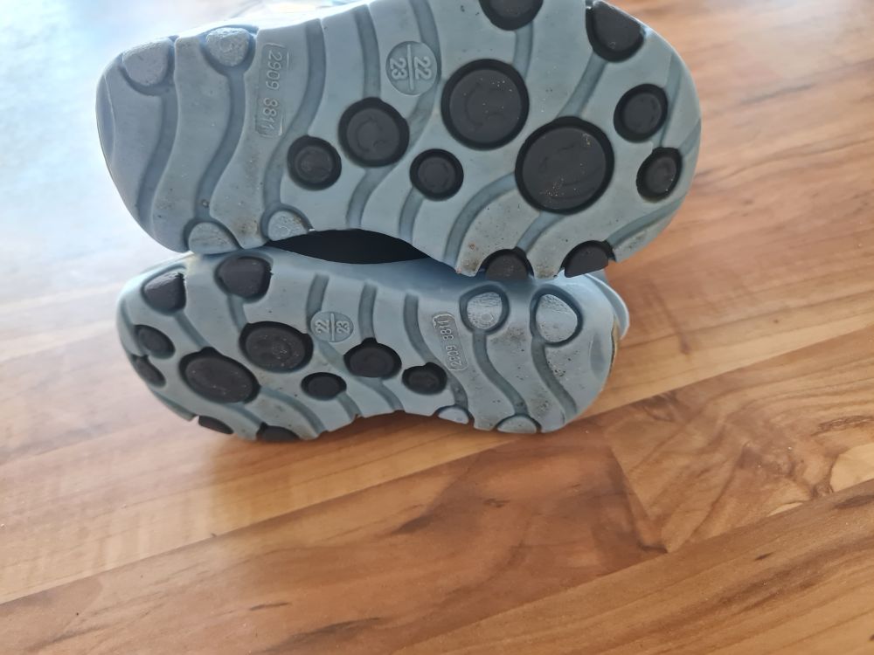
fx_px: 656
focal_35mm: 26
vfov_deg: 53.1
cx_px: 437
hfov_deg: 67.3
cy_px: 328
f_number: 1.8
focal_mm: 5.4
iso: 400
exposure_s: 1/50
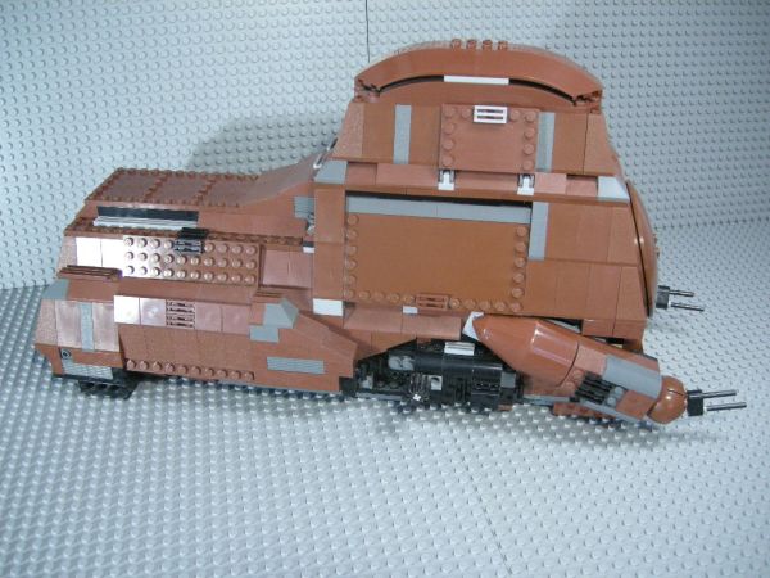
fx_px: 801
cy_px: 289
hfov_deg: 51.4
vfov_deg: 39.7
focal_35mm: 36
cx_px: 385
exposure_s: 1/20.6
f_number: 2.7
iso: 400
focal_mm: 7.5
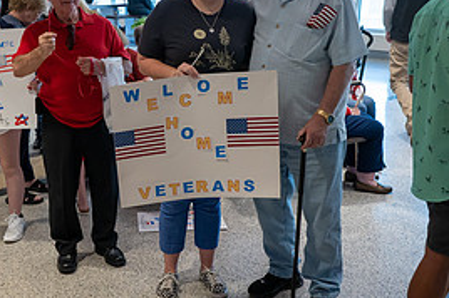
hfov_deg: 37.9
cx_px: 159
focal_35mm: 52
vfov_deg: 25.9
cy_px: 154
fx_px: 648
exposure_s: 1/200
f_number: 4
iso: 2500
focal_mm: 24
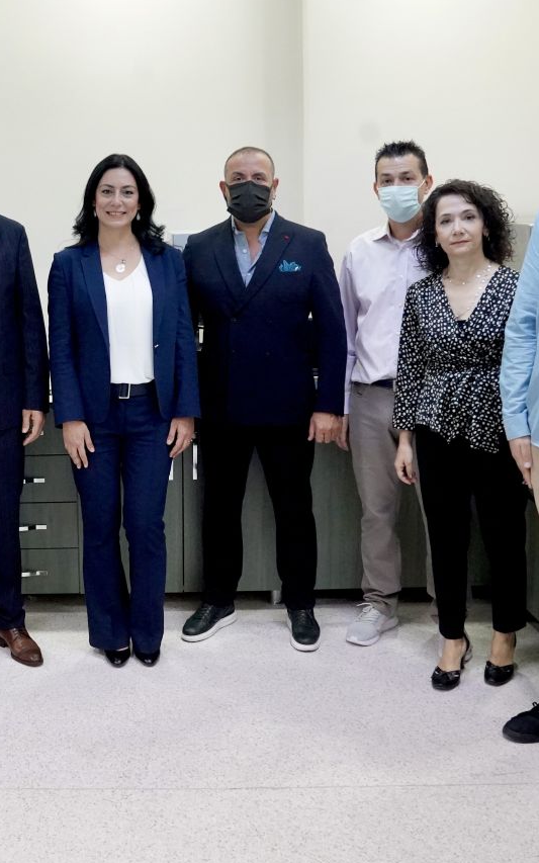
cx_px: 20
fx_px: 1011
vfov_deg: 46.1
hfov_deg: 28.3
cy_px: 385
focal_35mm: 43
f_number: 5.6
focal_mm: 24
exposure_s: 1/200
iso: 8000
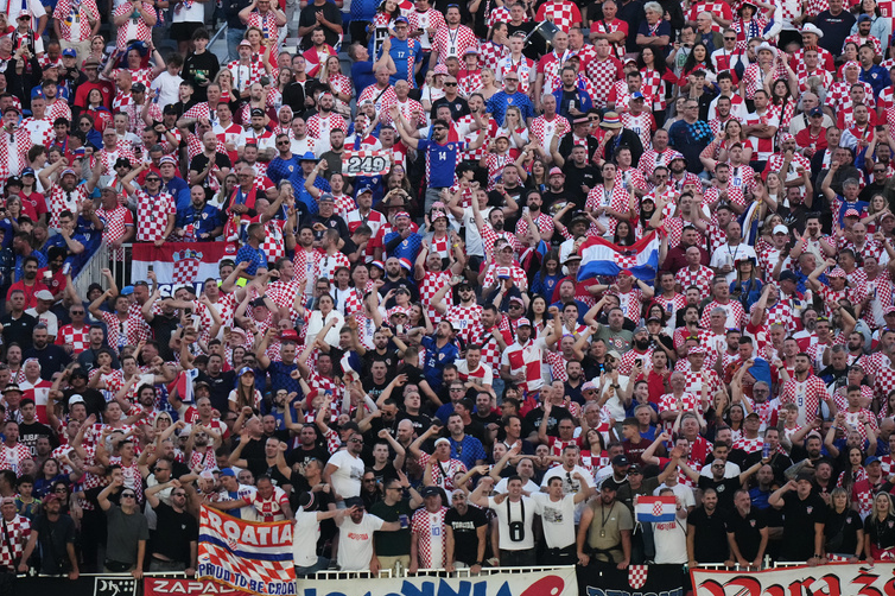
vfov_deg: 2.5
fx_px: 13493
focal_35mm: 543
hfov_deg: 3.8
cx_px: 474
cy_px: 286
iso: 6400
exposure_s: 1/3200
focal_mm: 400
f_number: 2.8
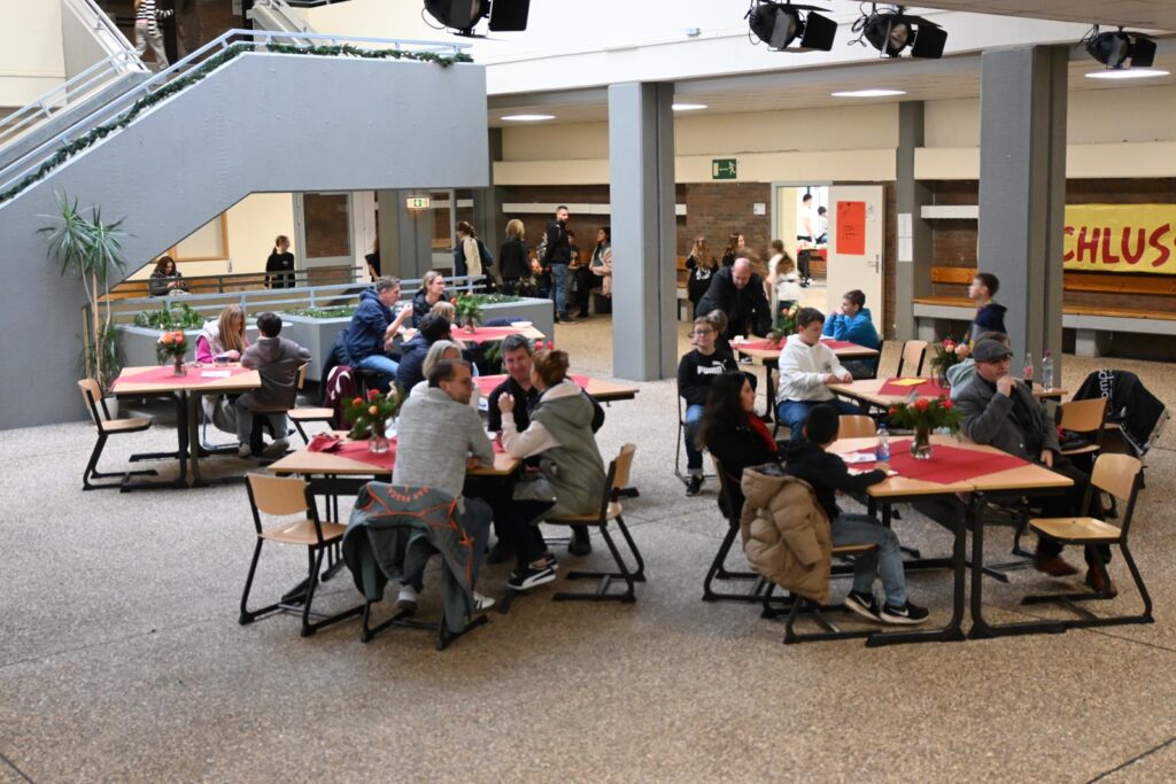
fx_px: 1372
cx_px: 588
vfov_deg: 31.9
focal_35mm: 42
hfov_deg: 46.4
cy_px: 392
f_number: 4.5
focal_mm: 28
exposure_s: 1/50
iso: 2000
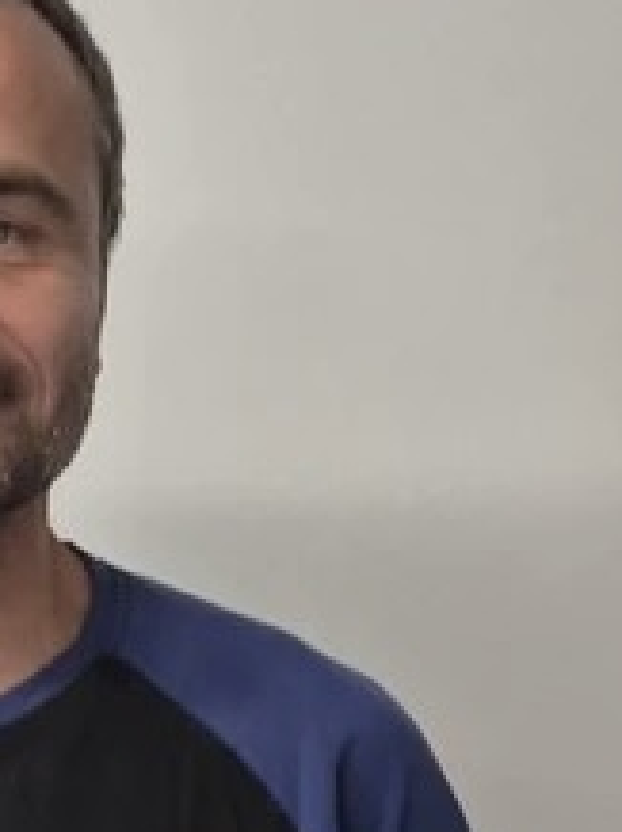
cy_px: 1187
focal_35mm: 74
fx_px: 1776
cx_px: -103
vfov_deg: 22.4
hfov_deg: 18.9
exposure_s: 1/180
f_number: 1.8
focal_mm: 5.4
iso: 160
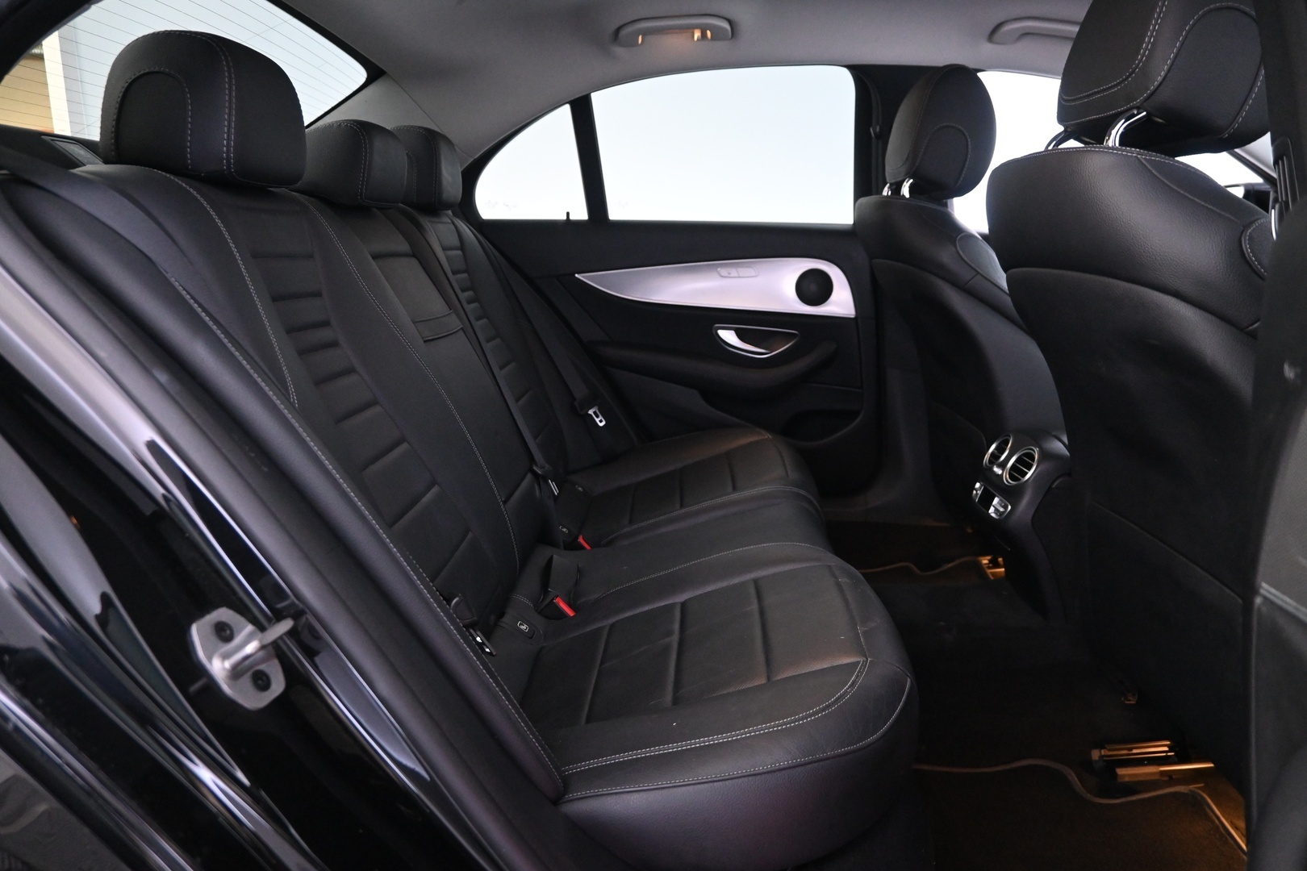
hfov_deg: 73.7
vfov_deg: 53.1
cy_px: 436
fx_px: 871
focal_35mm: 24
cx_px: 654
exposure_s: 1/25
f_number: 3.5
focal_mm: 16
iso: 3600
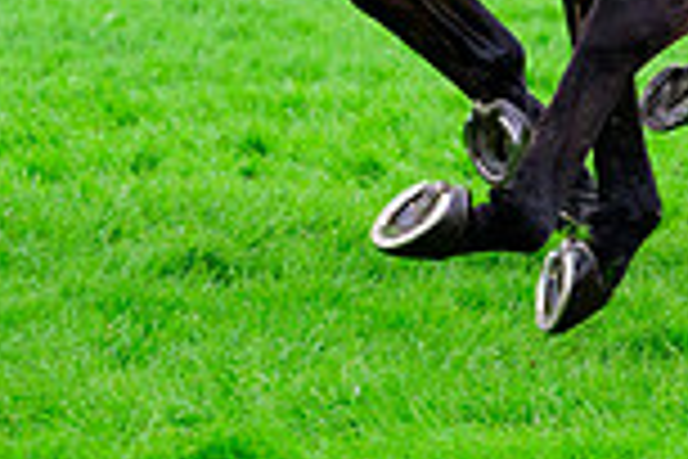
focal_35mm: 511
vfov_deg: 2.7
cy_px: -389
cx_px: 1142
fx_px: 9765
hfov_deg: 4.0
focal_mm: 135
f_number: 5.6
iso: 1600
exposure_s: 1/1600
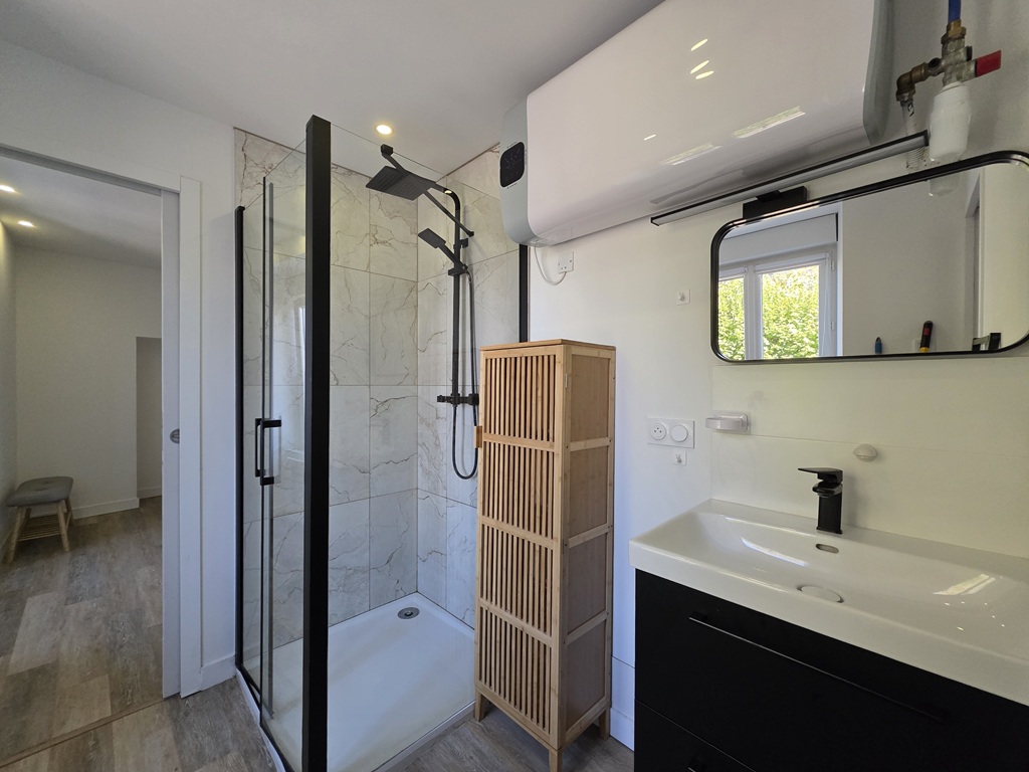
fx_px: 386
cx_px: 514
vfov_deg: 89.9
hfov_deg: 106.2
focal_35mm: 13
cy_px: 386
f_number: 1.9
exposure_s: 1/359
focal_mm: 2.2
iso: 500
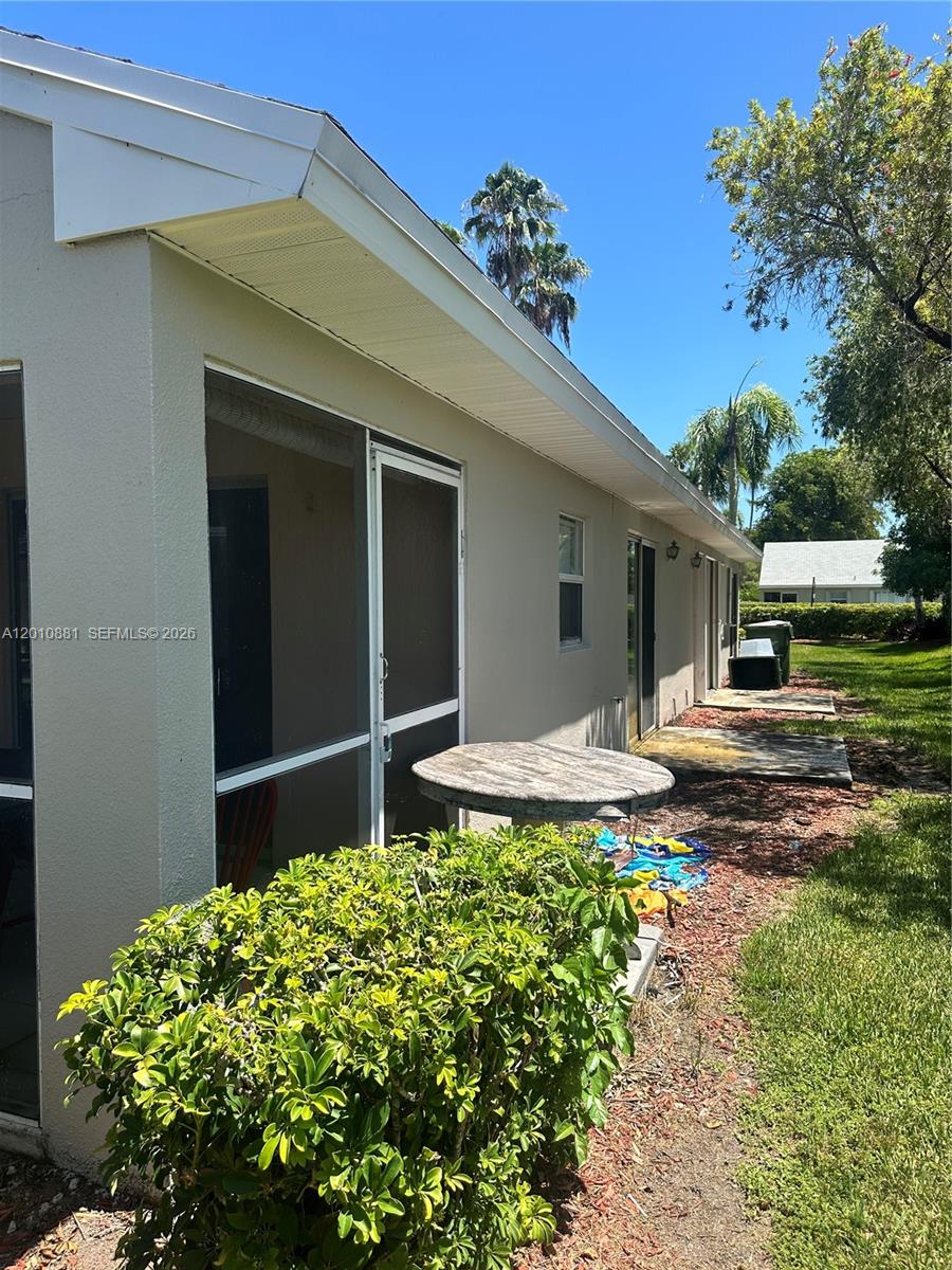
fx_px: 880
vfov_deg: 71.6
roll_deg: -0.1
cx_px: 476
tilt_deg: -1.7
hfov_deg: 56.8
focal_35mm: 24
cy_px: 635
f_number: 1.78
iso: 80
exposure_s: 1/2591
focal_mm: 6.86
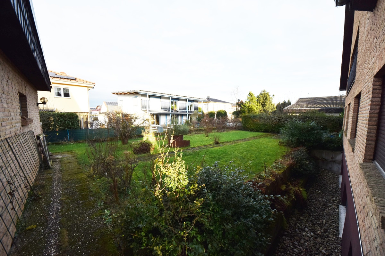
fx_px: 128
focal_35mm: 12
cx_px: 192
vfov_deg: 90.0
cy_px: 128
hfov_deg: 112.6
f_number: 9
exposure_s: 1/320
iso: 320
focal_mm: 8
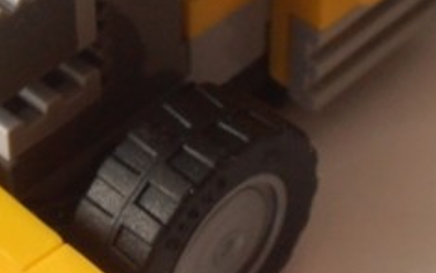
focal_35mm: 150
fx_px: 1783
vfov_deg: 8.6
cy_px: -68
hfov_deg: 13.9
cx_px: 226
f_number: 3.9
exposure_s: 1/15
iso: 125
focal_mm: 6.61
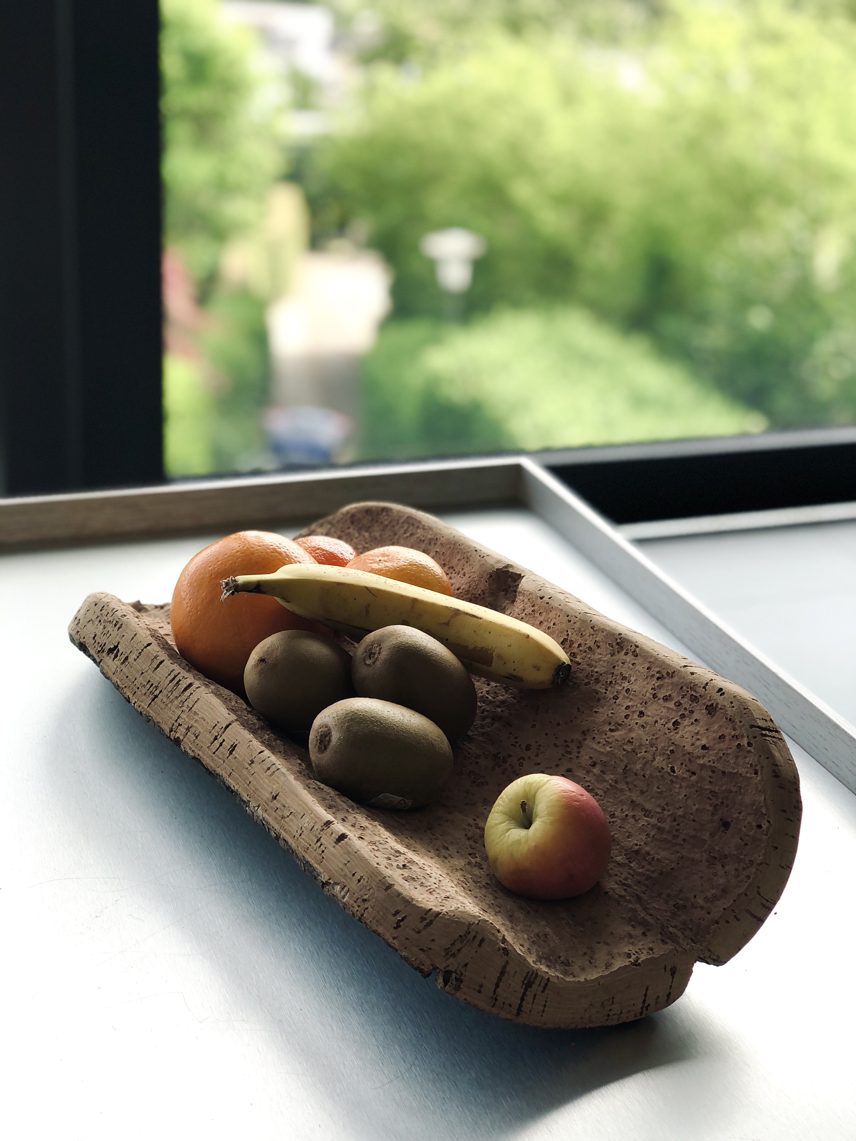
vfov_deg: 36.8
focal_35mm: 52
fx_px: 1715
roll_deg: -3.2
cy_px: 570
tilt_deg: -23.4
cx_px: 428
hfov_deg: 28.0
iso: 25
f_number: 2.4
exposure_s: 1/120
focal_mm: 6
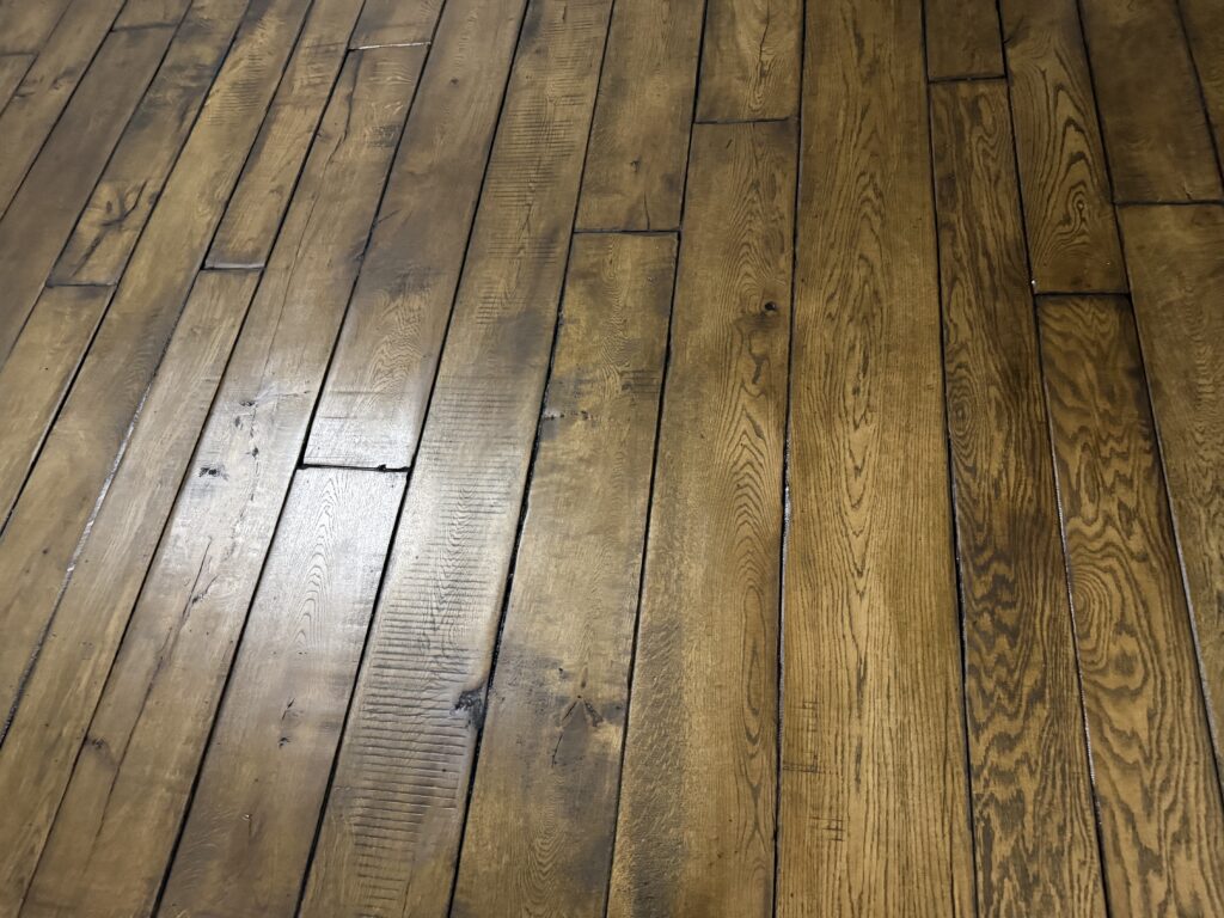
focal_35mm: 24
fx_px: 849
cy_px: 459
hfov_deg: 71.6
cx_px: 612
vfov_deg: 56.8
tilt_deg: -59.0
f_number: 1.78
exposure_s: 1/33
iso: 800
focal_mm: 6.76
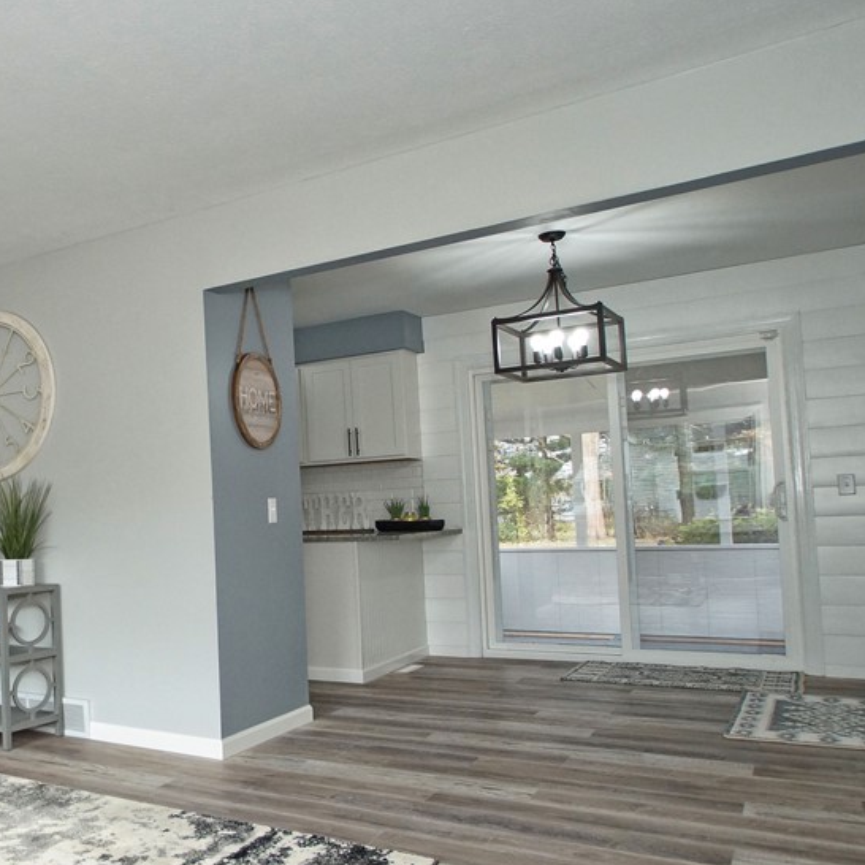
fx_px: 787
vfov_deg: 57.4
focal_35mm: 28
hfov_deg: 48.9
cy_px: 486
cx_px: 30
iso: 640
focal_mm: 11
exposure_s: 1/160
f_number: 4.5
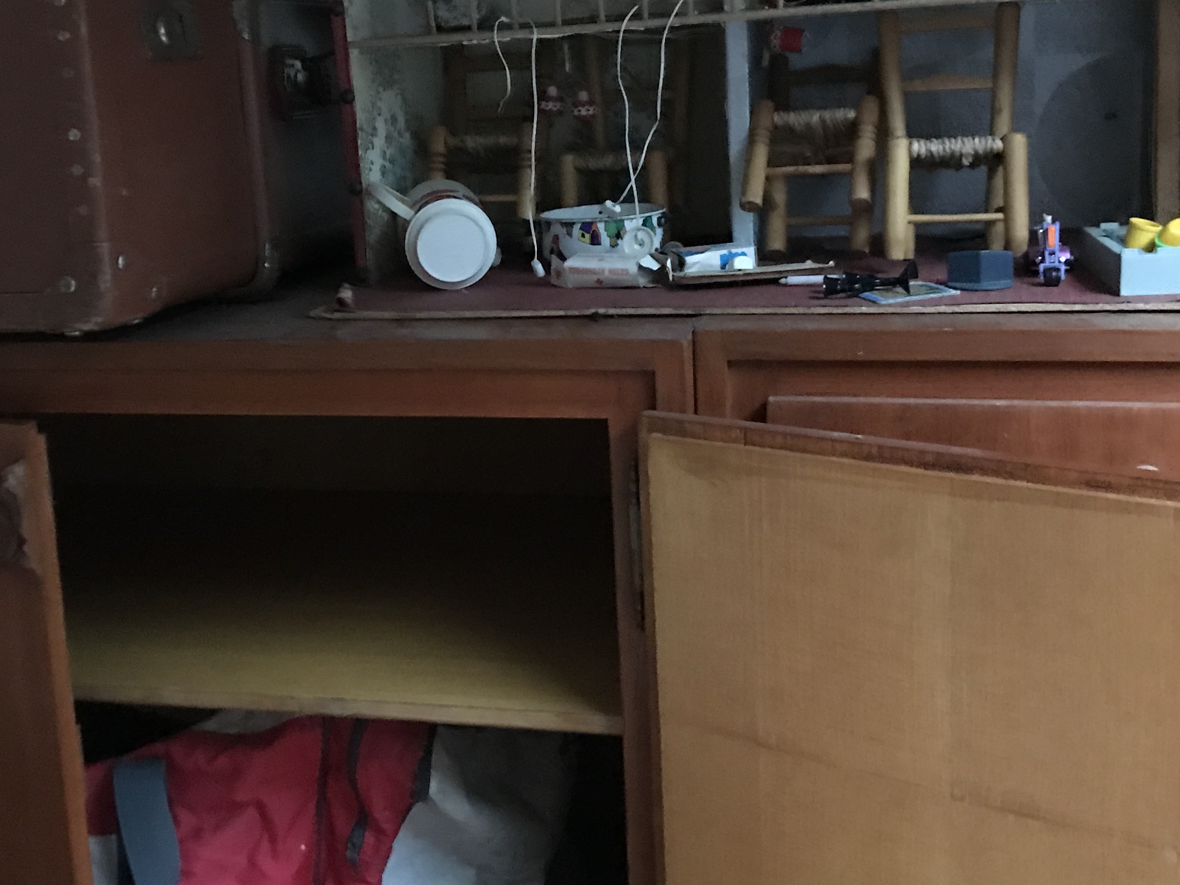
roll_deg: +3.9
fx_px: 1636
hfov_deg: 39.6
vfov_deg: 30.2
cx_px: 508
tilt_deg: -12.7
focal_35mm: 48
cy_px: 392
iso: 125
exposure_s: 1/4
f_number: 1.8
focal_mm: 3.99
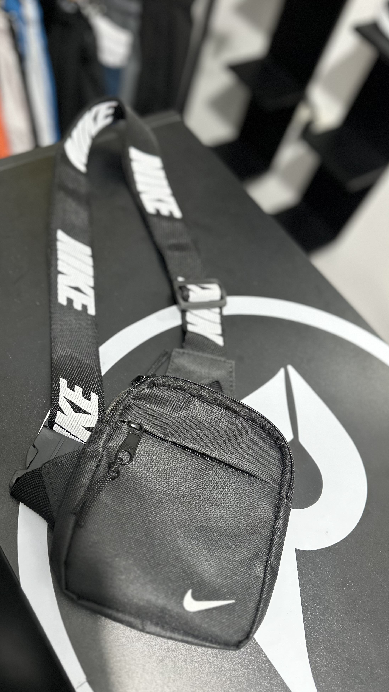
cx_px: 157
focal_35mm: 27
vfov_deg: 69.9
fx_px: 495
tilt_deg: -58.0
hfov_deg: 42.7
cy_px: 353
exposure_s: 1/60
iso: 640
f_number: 1.78
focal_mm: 6.86
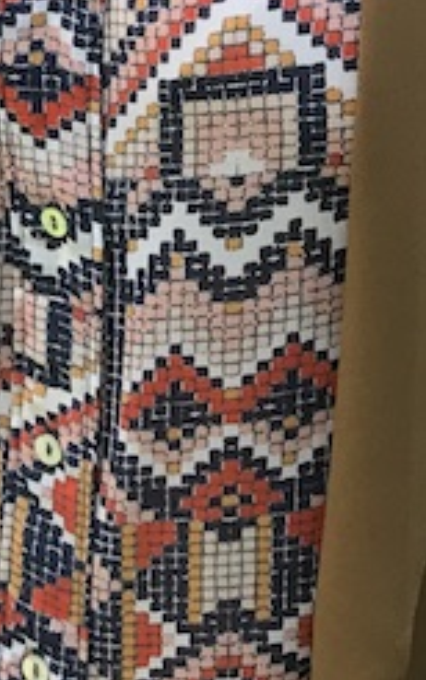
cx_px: 133
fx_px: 2690
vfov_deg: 12.8
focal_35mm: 145
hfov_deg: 9.0
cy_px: -622
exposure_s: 1/174
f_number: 1.8
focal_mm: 3.99
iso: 20
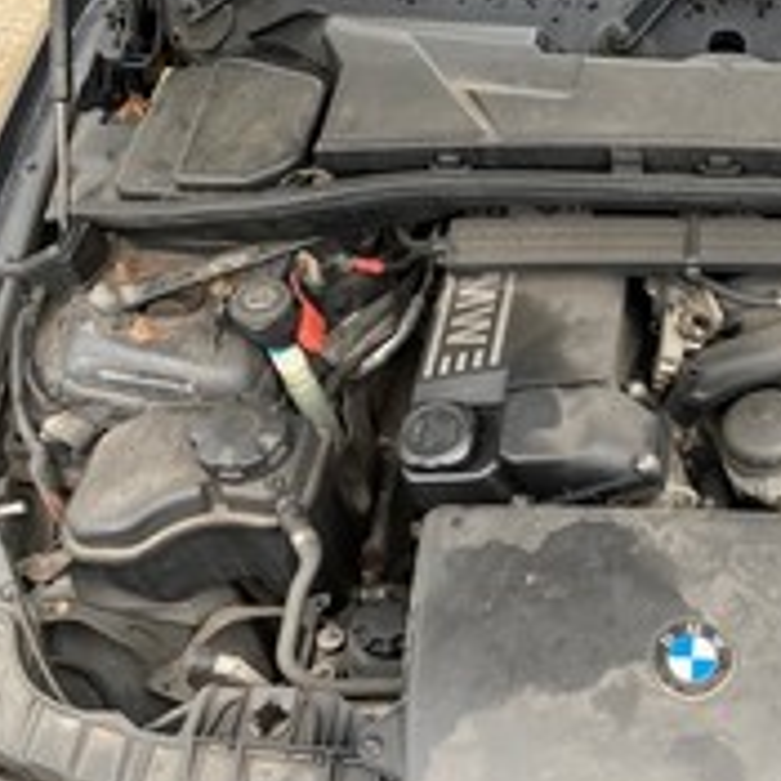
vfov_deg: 36.7
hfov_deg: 34.3
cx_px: 736
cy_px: 469
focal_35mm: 46
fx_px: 1174
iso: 80
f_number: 1.8
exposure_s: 1/121
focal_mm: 4.25
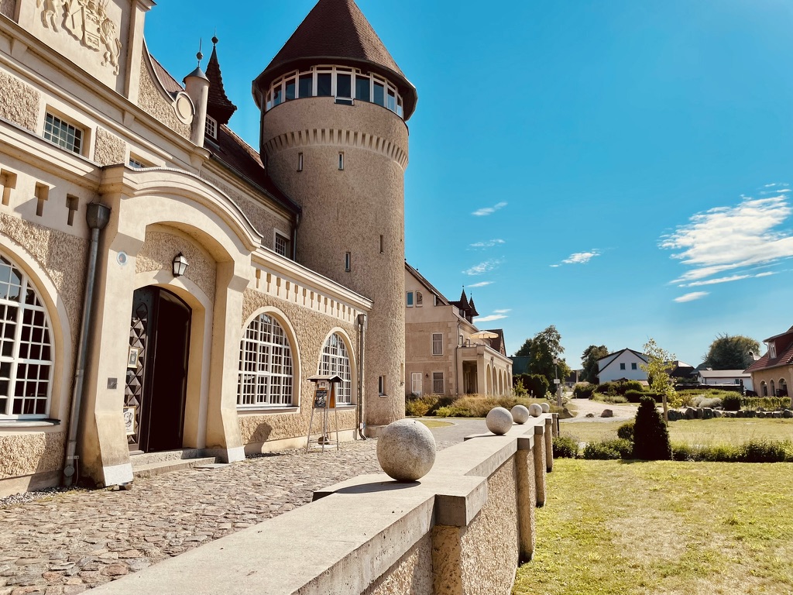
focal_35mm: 26
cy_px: 298
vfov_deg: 53.1
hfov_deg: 67.3
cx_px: 396
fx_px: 596
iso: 32
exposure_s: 1/6494
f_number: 1.6
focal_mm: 4.2
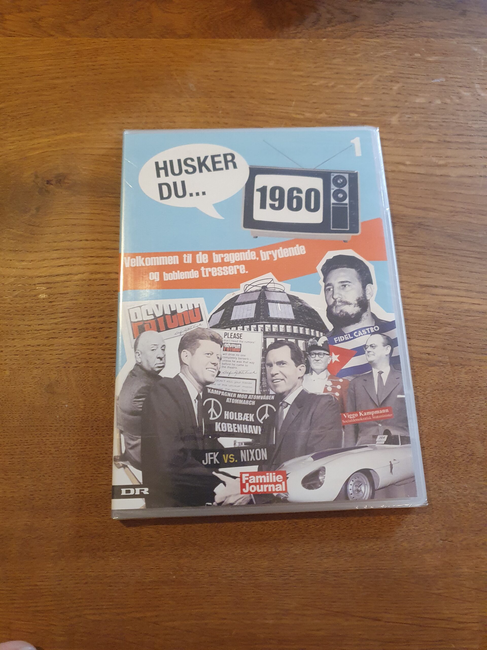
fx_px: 488
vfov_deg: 67.3
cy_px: 325
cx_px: 244
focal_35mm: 26
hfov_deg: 53.1
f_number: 1.5
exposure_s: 1/50
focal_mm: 4.32
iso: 320
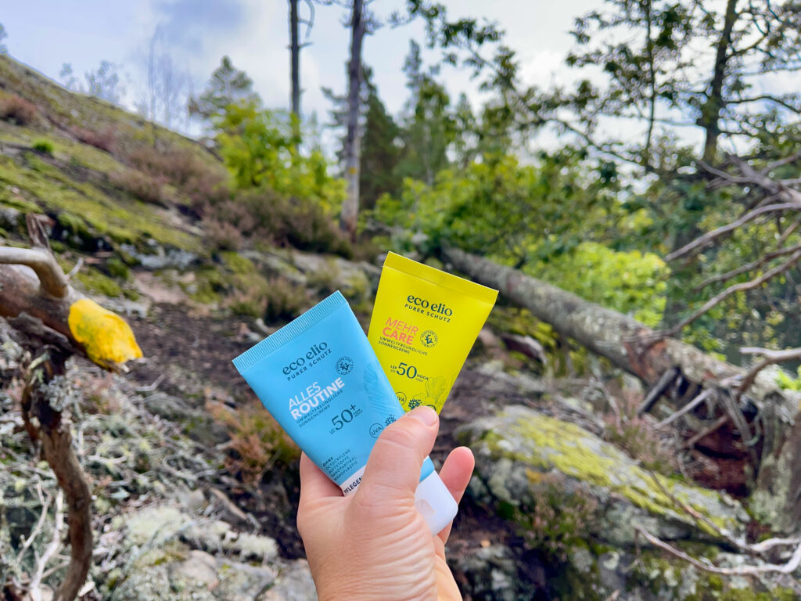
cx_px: 400
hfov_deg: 69.4
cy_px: 300
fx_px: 578
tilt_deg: -3.8
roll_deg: +2.9
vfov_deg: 54.9
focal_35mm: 25
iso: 32
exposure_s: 1/1087
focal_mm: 5.1
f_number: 1.6
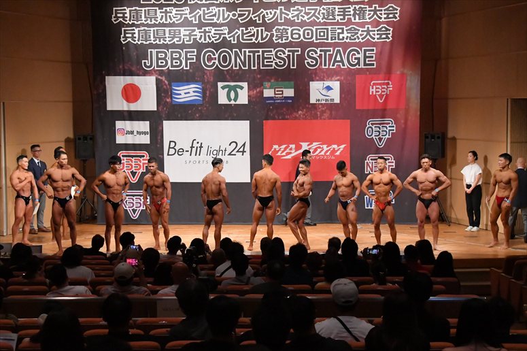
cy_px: 176
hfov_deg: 26.0
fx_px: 1141
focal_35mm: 78
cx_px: 264
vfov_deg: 17.5
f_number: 5.6
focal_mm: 52
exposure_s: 1/400
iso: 10000
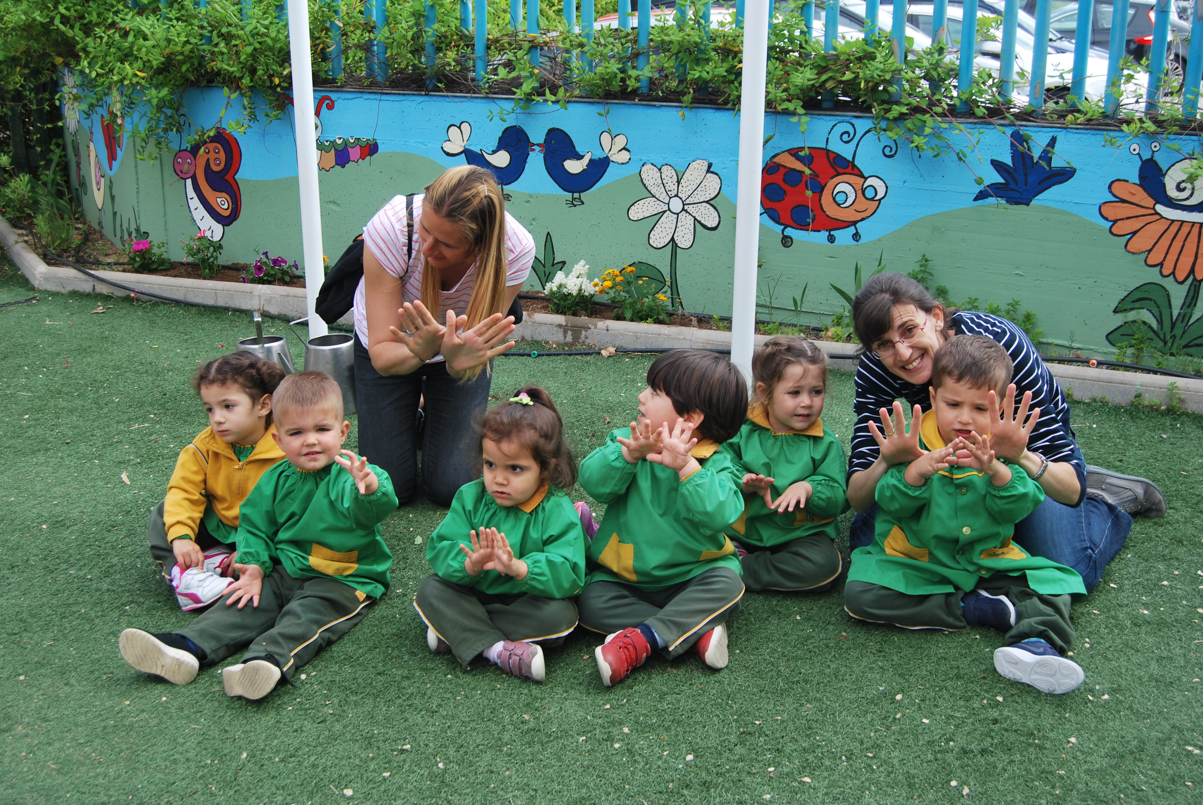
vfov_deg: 34.3
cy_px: 402
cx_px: 602
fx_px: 1305
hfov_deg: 49.5
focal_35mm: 39
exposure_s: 1/125
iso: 100
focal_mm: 26
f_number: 5.6
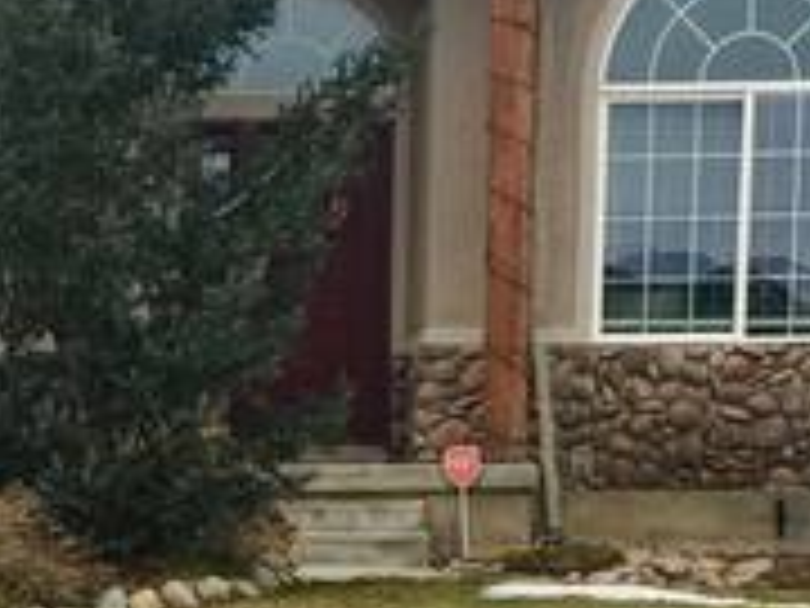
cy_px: 896
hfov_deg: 18.7
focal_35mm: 103
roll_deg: +1.3
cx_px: 58
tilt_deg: -6.2
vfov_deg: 13.6
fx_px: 2410
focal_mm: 4.15
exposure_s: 1/40
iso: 32
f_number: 2.2
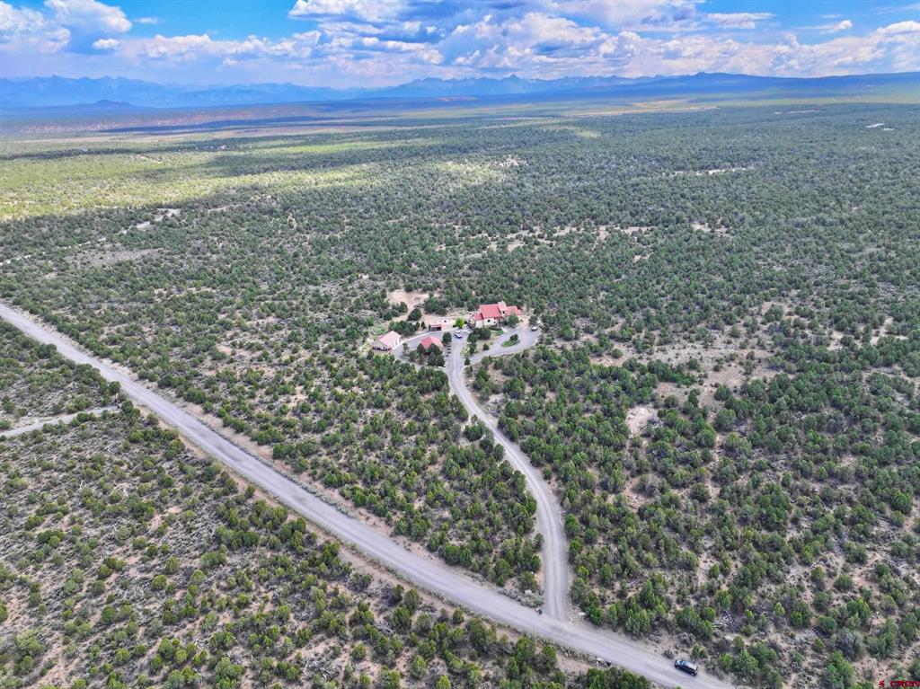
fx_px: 638
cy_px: 344
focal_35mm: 24
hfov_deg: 71.6
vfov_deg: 56.8
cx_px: 460
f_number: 2.8
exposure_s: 1/1250
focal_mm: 12.29
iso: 240
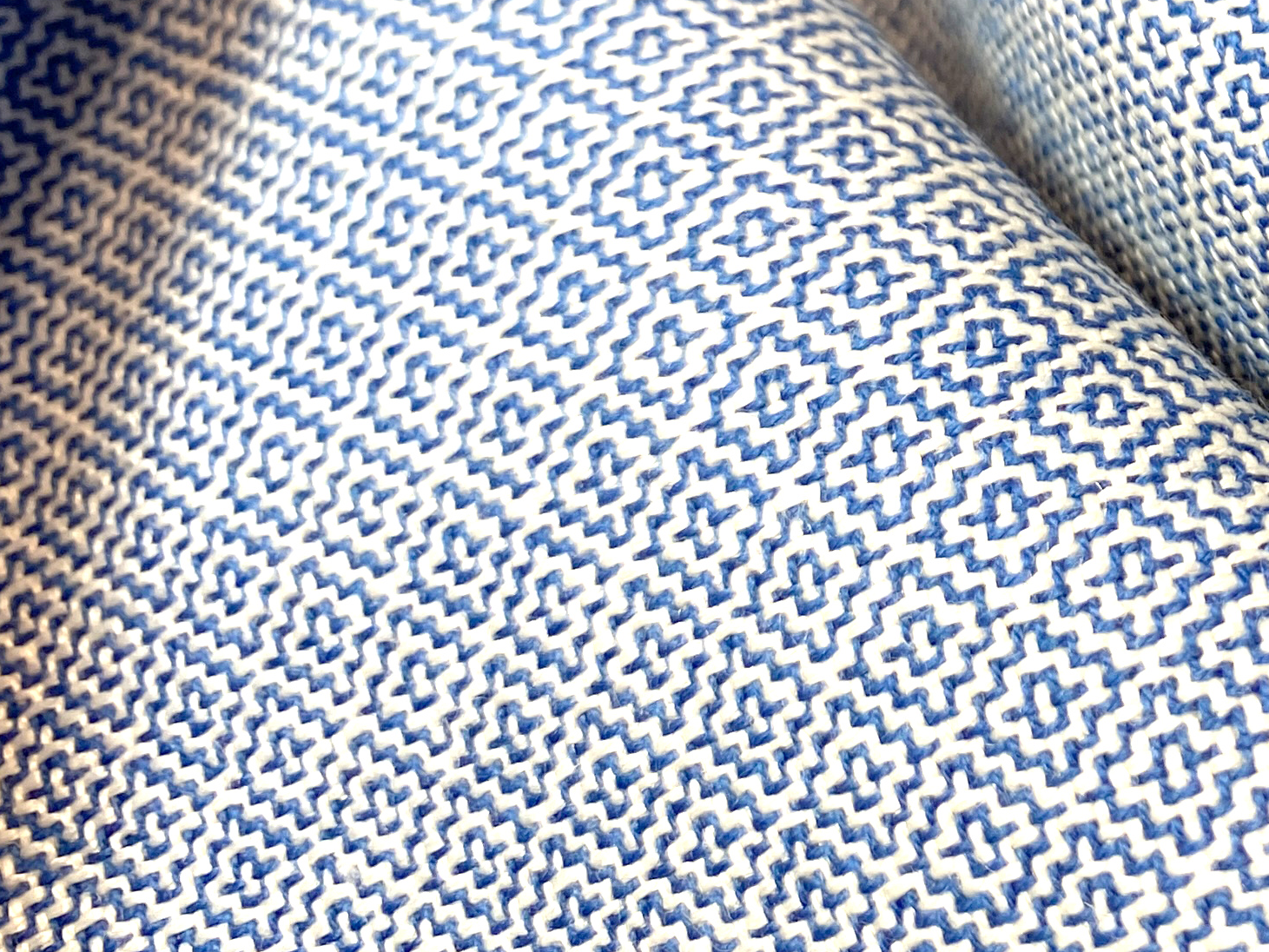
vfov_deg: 20.8
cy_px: 84
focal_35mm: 69
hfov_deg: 24.1
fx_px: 2530
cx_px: 1715
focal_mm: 4.25
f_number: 1.8
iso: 32
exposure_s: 1/161
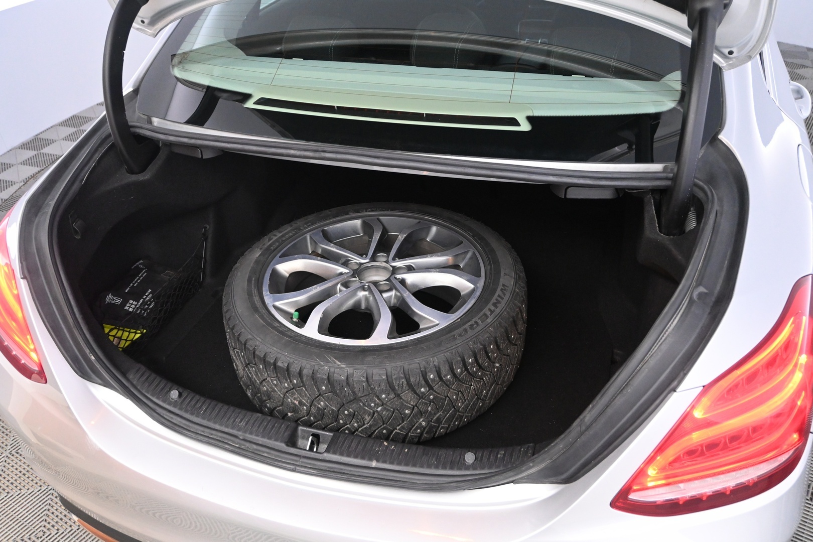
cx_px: 406
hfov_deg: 59.5
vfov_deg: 41.7
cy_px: 271
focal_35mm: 32
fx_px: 711
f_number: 4
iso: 3200
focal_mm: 21
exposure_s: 1/60
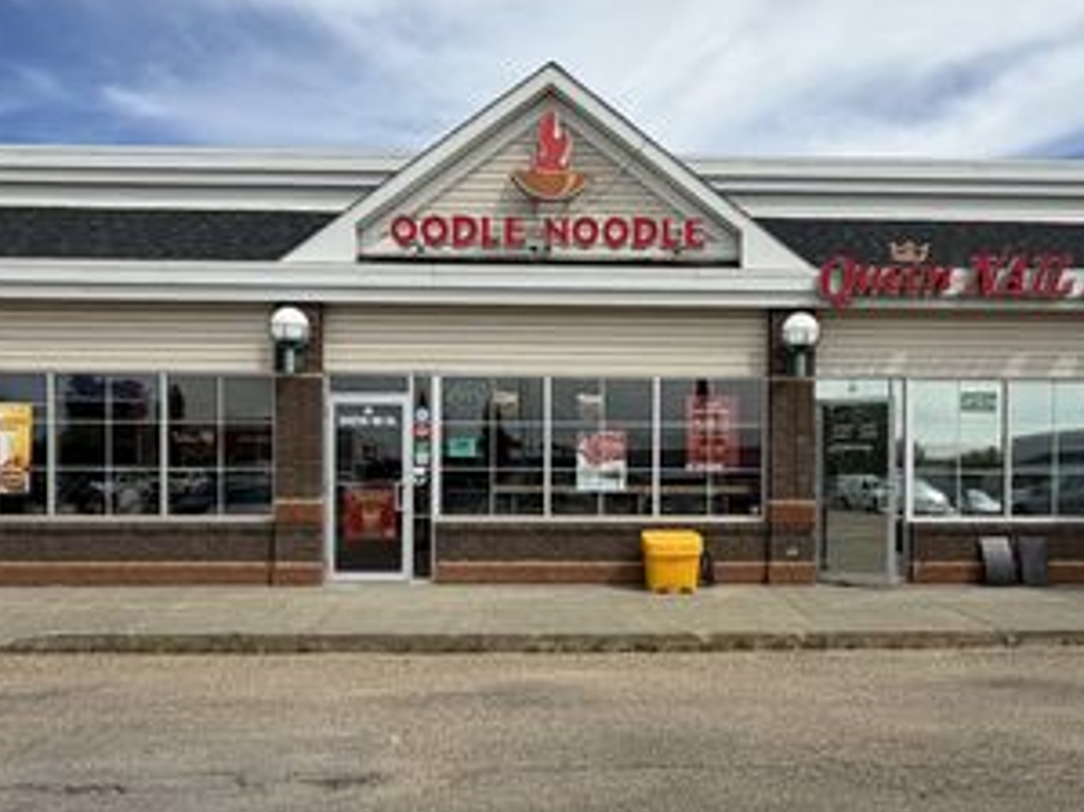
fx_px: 939
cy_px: 493
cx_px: 584
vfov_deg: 46.5
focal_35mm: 30
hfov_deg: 59.9
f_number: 2.2
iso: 20
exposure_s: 1/1050
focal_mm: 2.22
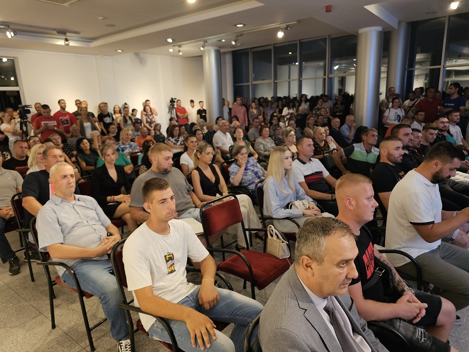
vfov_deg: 58.9
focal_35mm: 23
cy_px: 176
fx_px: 312
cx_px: 234
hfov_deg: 73.9
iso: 80
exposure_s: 1/100
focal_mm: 6.3
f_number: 1.7
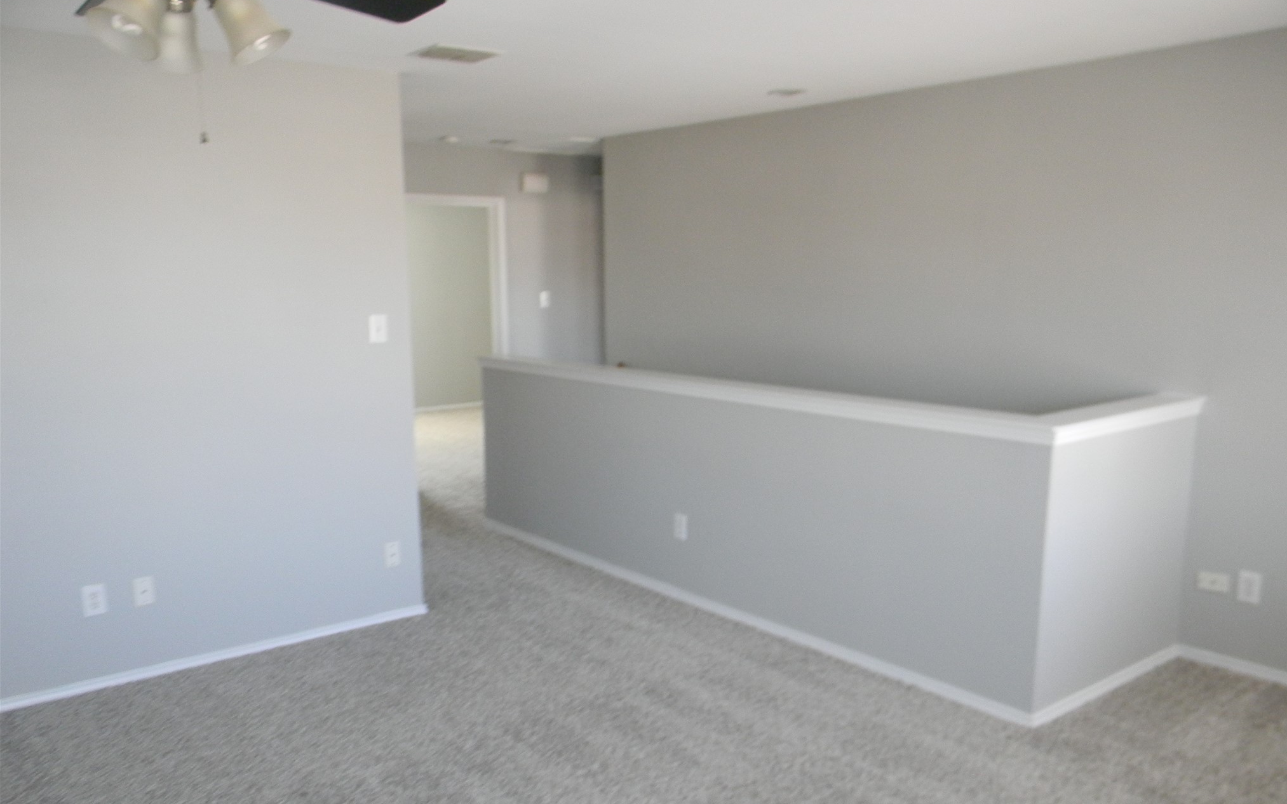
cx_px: 650
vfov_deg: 41.7
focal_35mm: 30
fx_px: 1052
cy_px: 459
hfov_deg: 62.9
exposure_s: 1/30
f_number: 3.5
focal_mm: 5
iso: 284
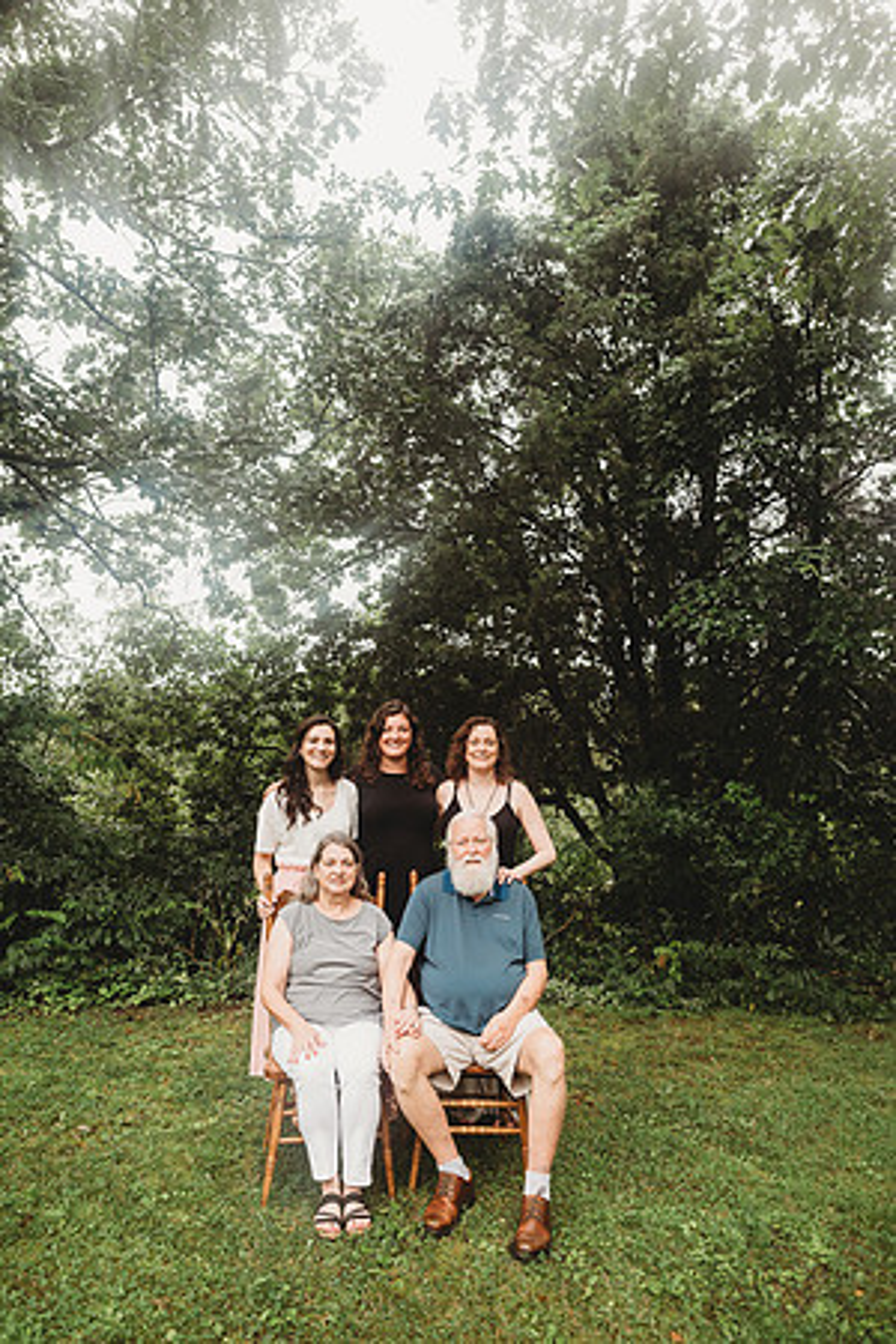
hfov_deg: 53.1
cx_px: 448
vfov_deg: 73.7
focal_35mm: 24
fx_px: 896
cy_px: 672
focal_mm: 24
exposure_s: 1/160
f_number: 3.5
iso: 400
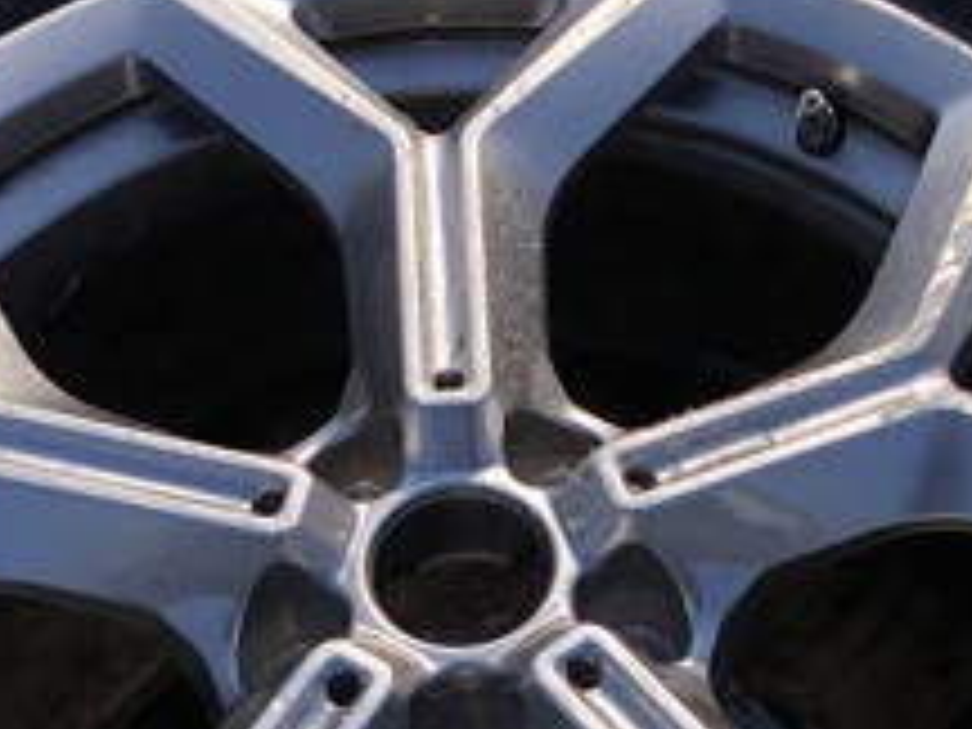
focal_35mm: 83
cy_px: 729
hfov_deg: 23.5
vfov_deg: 17.4
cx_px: 590
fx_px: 2331
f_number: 1.8
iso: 20
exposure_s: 1/906
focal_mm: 4
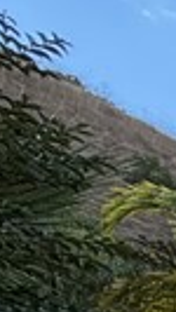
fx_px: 969
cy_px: 554
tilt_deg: +1.6
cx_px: 1126
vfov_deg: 15.7
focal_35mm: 117
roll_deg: +1.4
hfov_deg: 4.9
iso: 50
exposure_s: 1/502
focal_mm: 2.22
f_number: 2.2
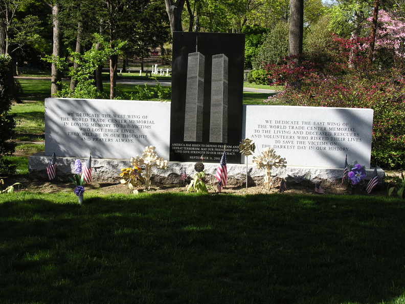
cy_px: 152
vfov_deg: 24.8
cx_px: 202
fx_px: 690
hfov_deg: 32.7
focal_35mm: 59
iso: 50
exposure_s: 1/202
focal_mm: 15
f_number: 4.5
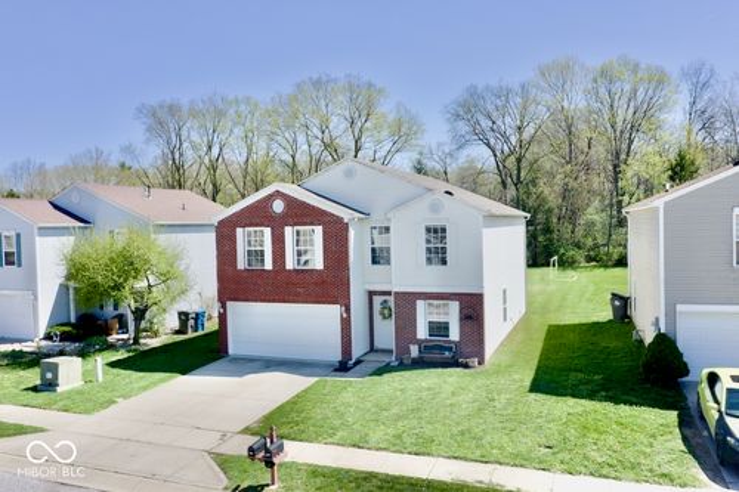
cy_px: 246
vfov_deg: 46.4
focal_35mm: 28
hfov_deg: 65.5
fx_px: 575
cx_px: 370
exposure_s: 1/80
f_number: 5
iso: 100
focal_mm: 10.26
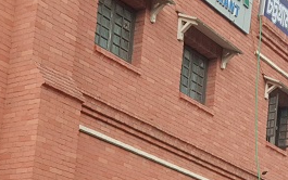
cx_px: 229
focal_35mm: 80
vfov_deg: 14.6
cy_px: 307
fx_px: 628
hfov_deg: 25.4
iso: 40
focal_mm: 2.95
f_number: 1.7
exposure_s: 1/153
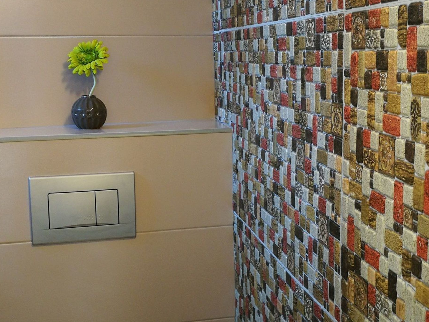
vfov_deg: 29.1
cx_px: 217
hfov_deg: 38.2
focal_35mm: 50
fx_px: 620
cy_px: 164
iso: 400
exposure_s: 1/30
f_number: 2.2
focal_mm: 3.95
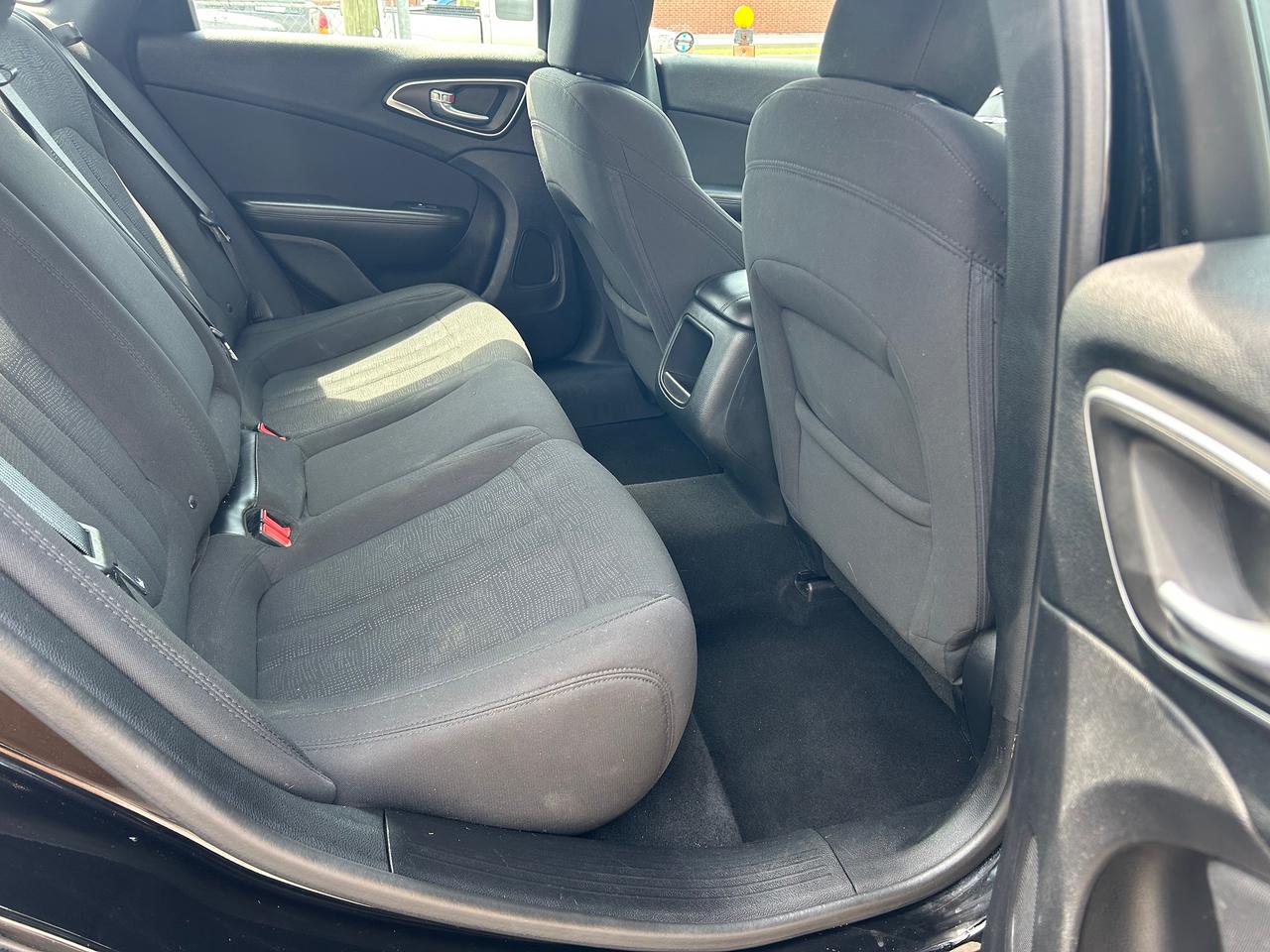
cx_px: 635
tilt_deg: -26.1
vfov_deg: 53.1
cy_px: 476
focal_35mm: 26
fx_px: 954
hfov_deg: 67.3
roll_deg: +0.6
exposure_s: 1/121
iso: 80
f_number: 1.5
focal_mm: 5.7
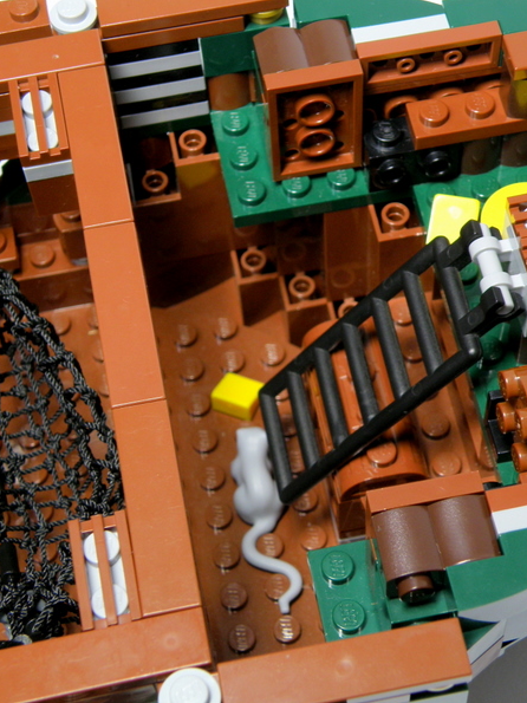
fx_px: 1503
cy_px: 352
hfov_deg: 19.9
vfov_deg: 26.3
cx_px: 323
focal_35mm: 74
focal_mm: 9.77
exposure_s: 1/15
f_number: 4
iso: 64
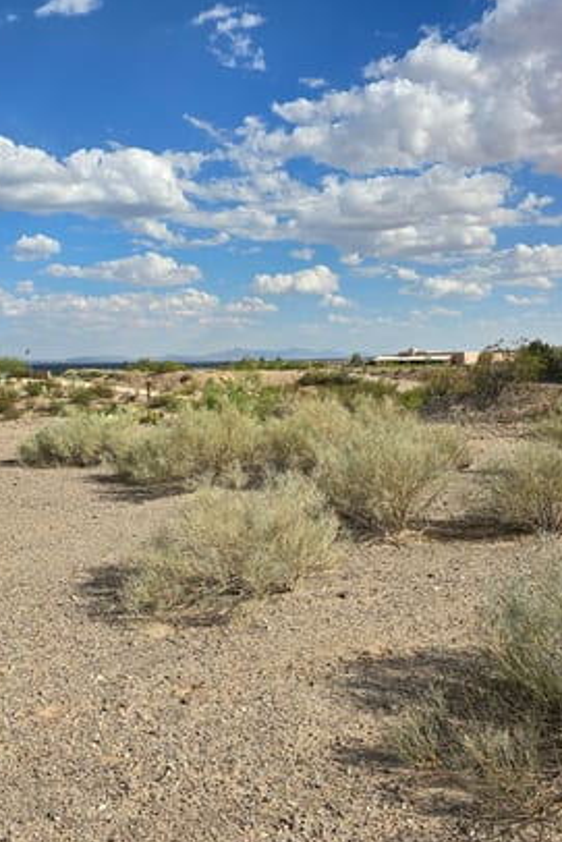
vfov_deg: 57.2
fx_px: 772
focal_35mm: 33
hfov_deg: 39.8
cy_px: 415
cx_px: 216
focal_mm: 6.3
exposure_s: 1/1108
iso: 12
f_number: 1.7
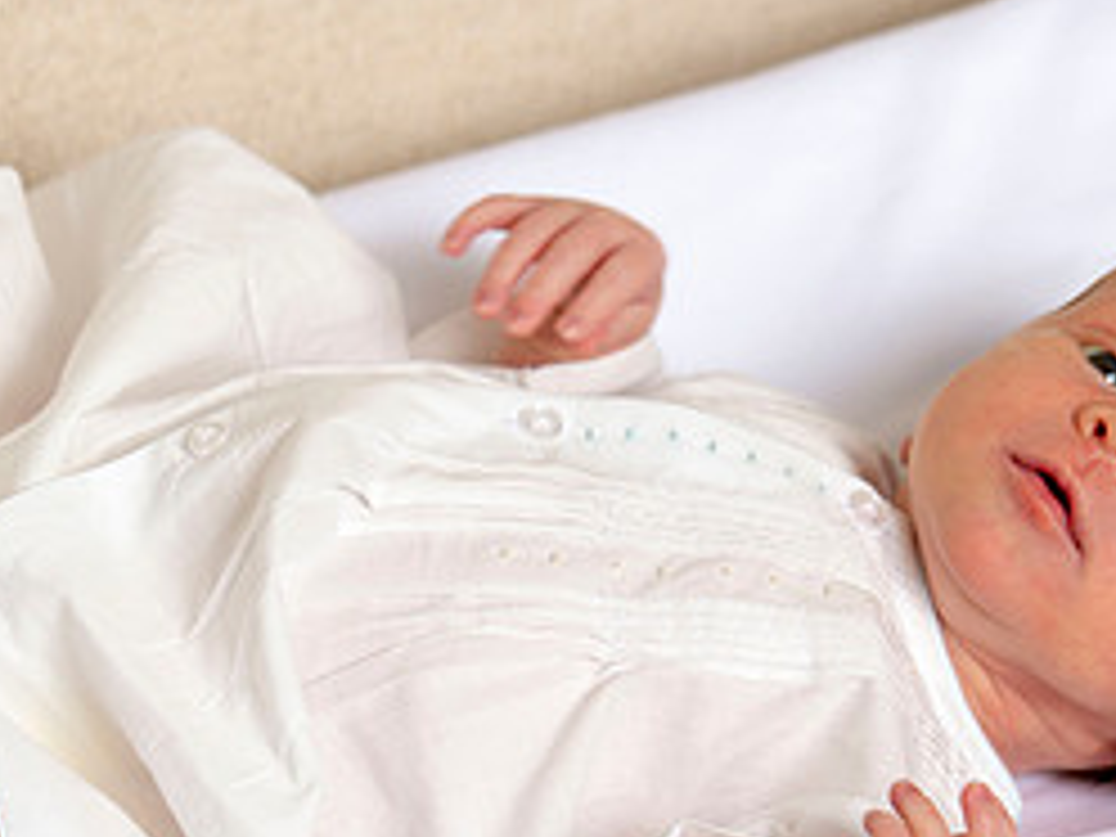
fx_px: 9801
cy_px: 788
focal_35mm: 304
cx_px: 382
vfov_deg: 4.9
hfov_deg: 6.5
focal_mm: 135
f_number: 5.6
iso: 125
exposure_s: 1/160
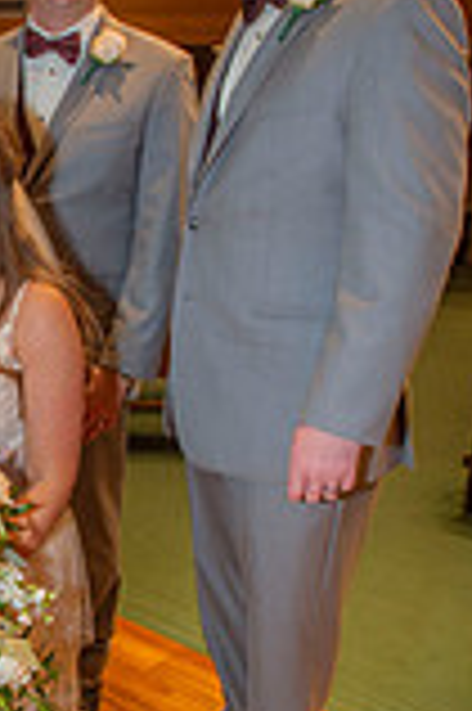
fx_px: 1064
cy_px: 450
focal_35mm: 54
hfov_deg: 22.9
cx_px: -101
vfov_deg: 36.7
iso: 800
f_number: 3.5
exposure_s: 1/160
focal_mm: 19
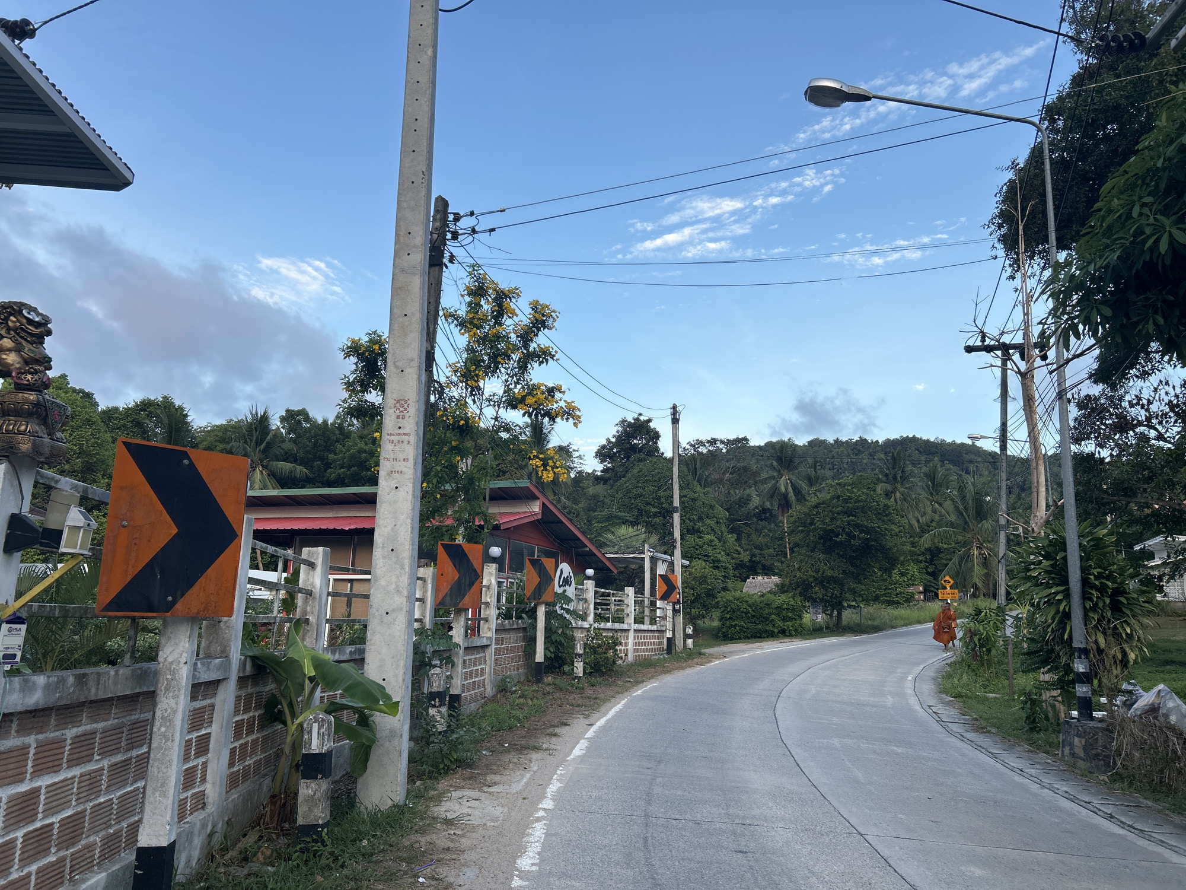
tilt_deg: +11.1
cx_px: 593
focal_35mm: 26
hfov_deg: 67.3
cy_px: 445
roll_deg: -1.5
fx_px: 891
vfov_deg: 53.1
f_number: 1.5
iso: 50
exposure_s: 1/639
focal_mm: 5.7
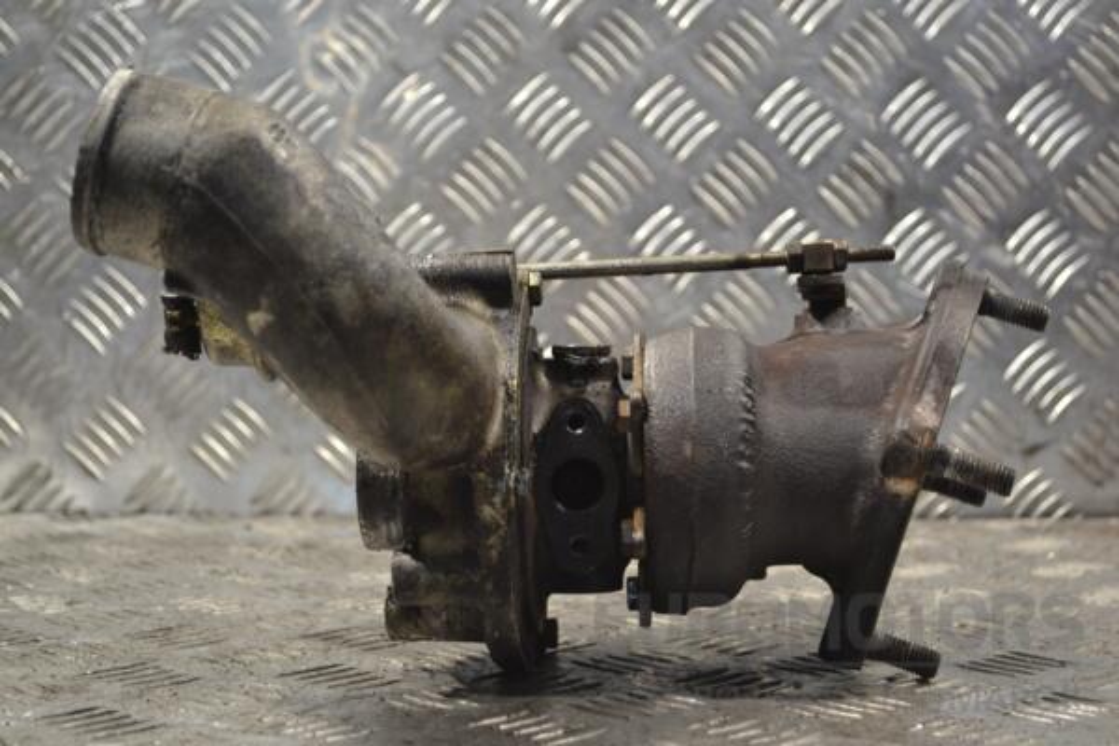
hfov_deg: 30.5
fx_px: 2051
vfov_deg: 20.6
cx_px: 560
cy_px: 373
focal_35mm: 66
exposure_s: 1/50
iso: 400
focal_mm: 44
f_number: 5.3
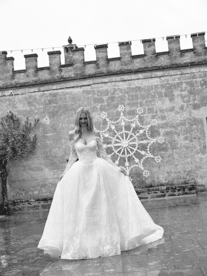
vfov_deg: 38.2
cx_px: 104
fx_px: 399
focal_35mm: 50
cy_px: 138
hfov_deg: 29.1
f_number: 6.4
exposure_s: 1/250
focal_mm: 62.9
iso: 500
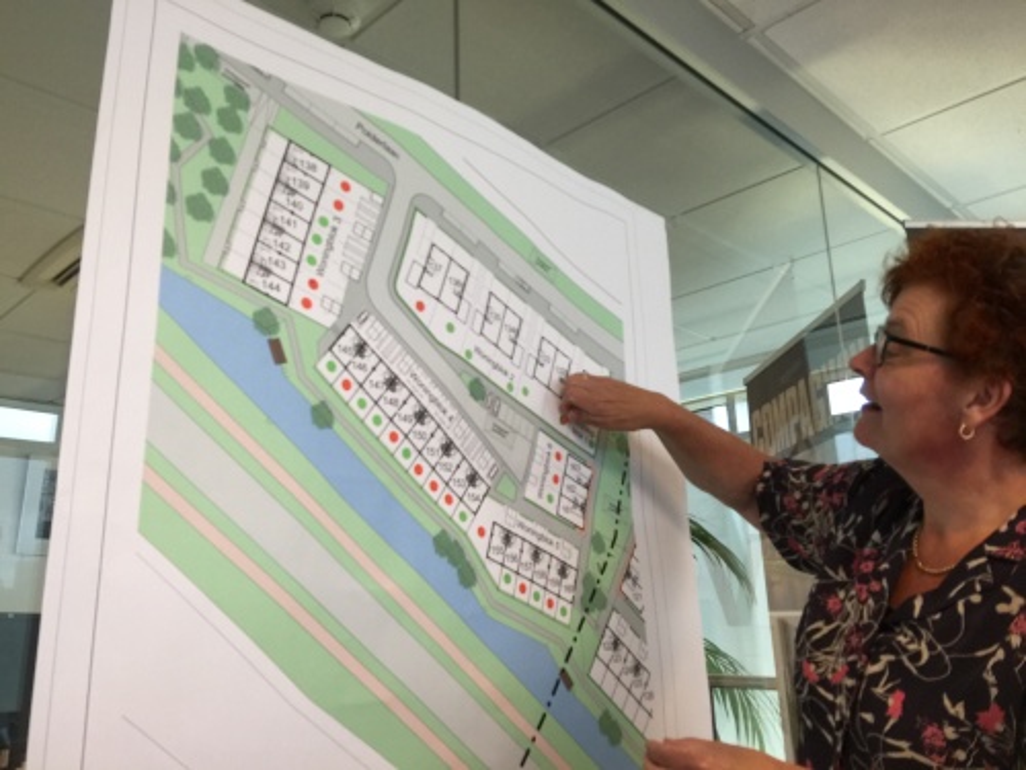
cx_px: 513
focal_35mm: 29
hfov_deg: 61.7
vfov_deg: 48.2
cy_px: 385
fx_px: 860
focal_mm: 4.15
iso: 64
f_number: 2.2
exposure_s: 1/33
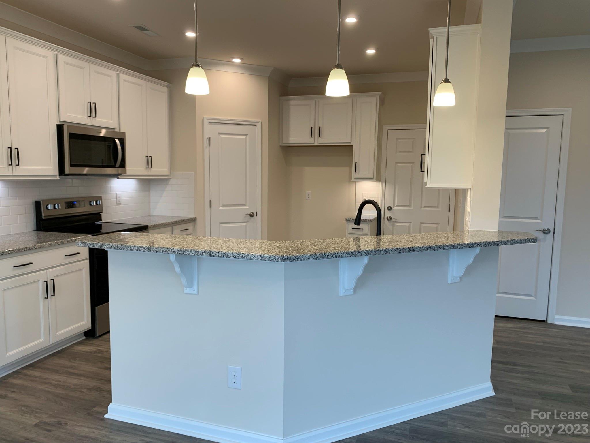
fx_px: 443
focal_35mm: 26
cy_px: 222
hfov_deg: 67.3
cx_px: 295
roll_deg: -1.8
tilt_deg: -7.8
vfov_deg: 53.1
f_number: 1.8
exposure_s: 1/120
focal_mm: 4.25
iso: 80
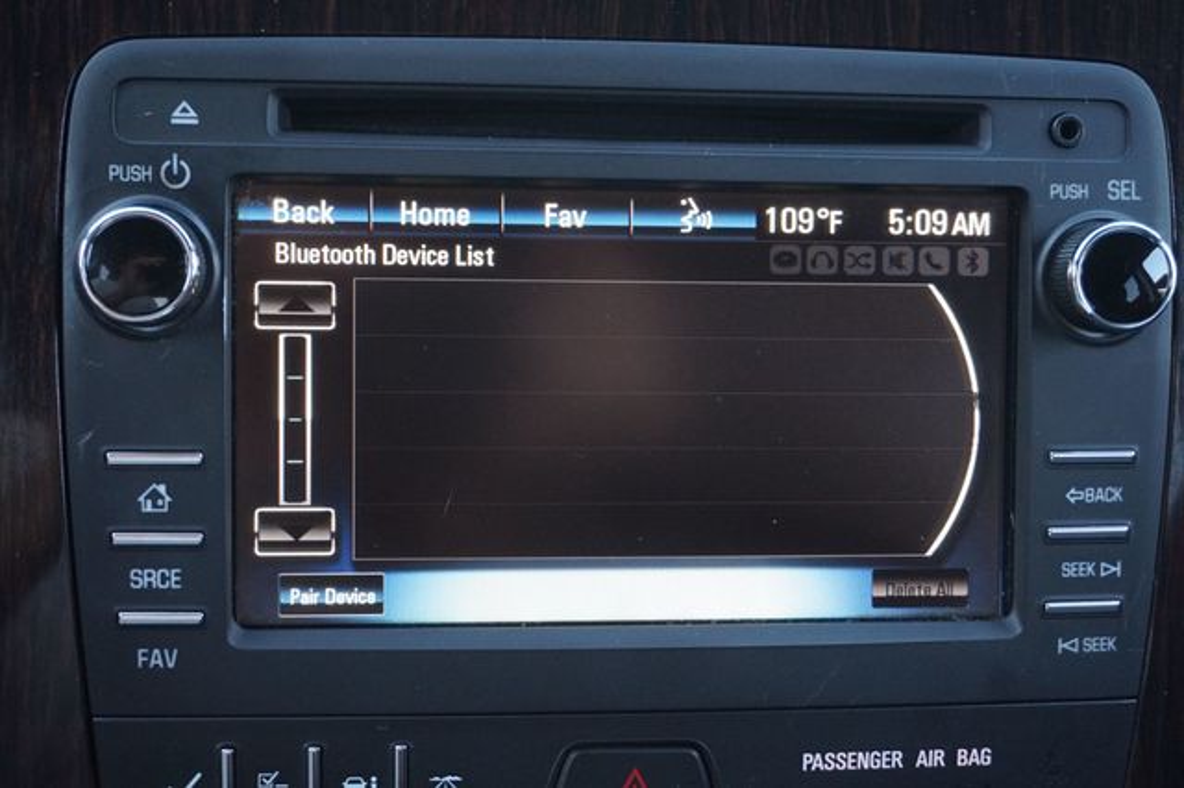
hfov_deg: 43.6
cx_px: 592
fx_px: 1479
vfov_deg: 29.8
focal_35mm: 45
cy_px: 394
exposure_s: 1/60
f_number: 5
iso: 1250
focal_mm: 30
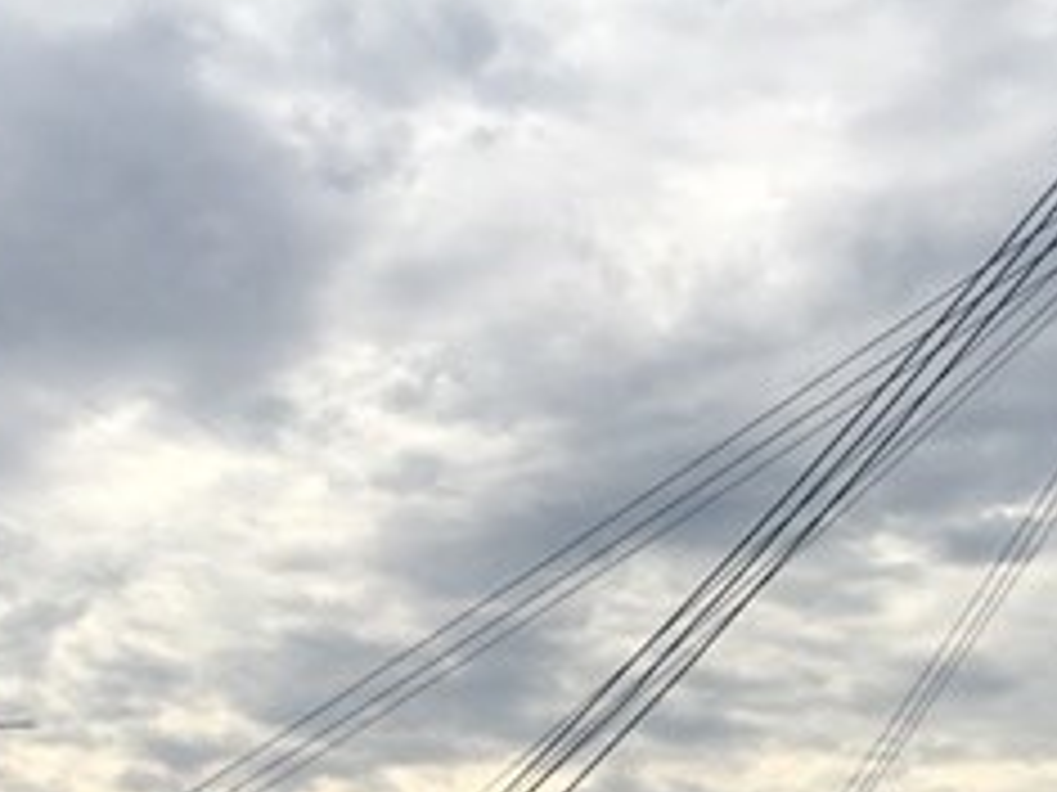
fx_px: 2411
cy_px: 1062
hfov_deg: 24.7
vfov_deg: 17.4
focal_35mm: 79
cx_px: 436
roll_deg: -0.2
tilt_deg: +3.5
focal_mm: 4.15
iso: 32
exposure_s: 1/3597
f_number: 2.2
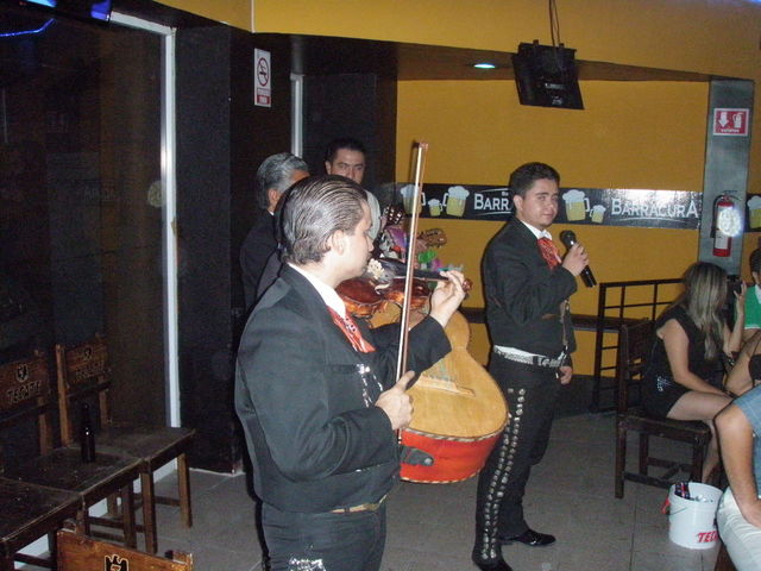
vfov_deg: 37.7
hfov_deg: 49.0
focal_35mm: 38
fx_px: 835
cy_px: 286
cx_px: 380
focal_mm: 6.7
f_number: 3.5
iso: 800
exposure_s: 1/30
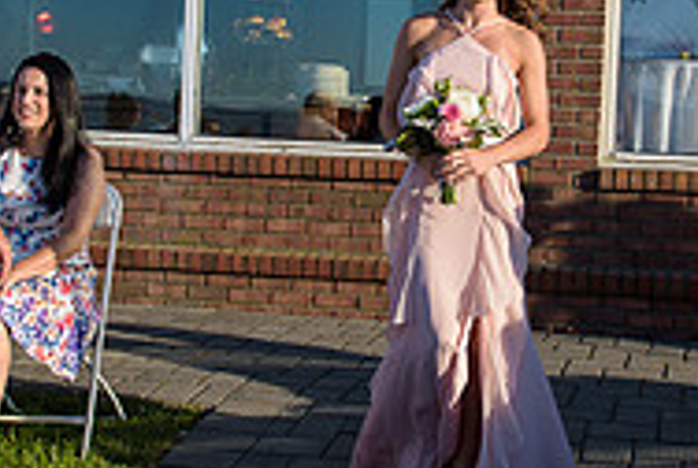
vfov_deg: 18.4
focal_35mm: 74
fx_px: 1437
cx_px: 446
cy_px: 143
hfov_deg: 27.2
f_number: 3.2
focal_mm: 24
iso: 200
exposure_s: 1/1600
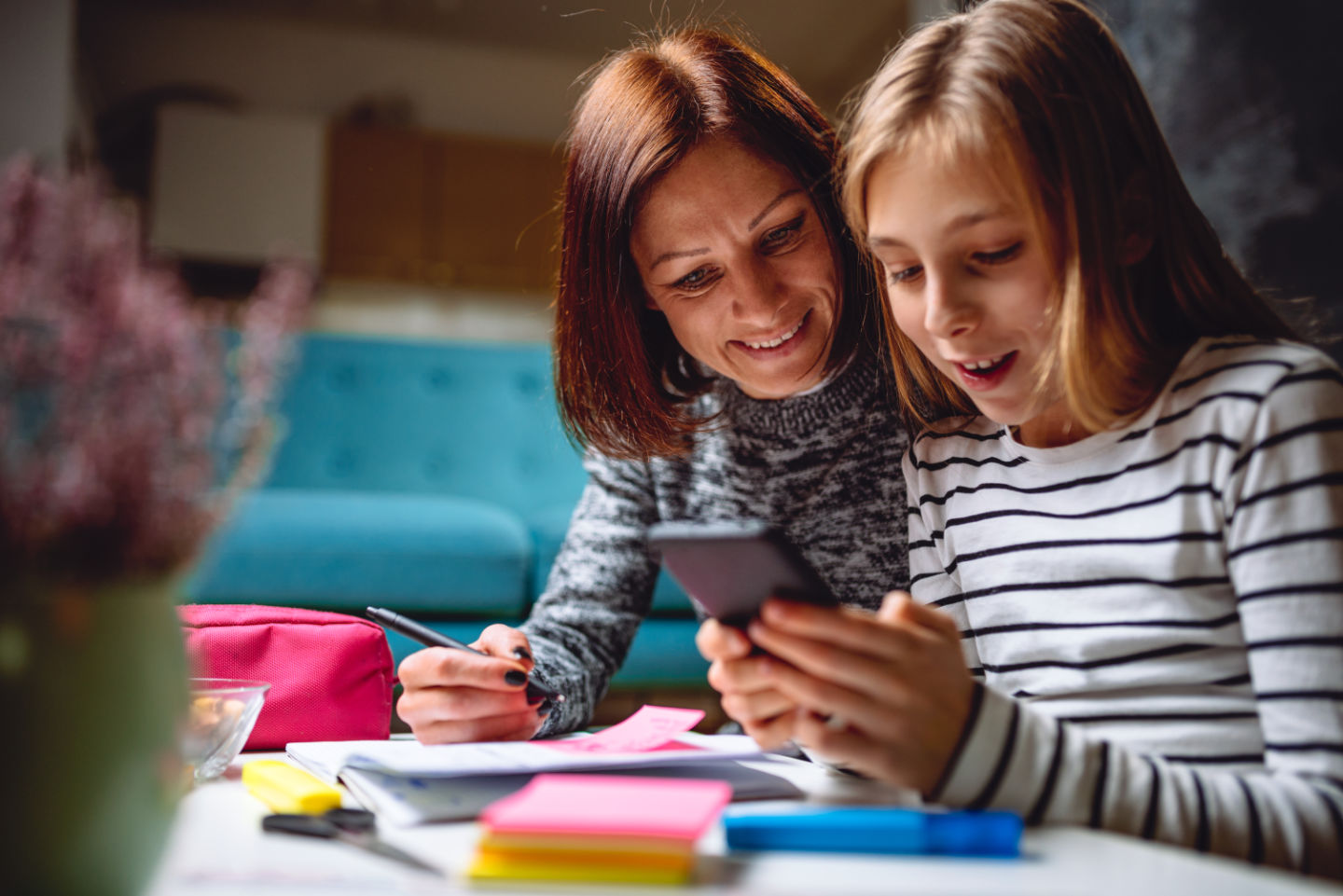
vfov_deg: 37.9
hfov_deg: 54.4
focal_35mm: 35
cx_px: 672
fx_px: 1306
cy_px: 448
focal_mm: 35
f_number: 2
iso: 250
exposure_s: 1/200
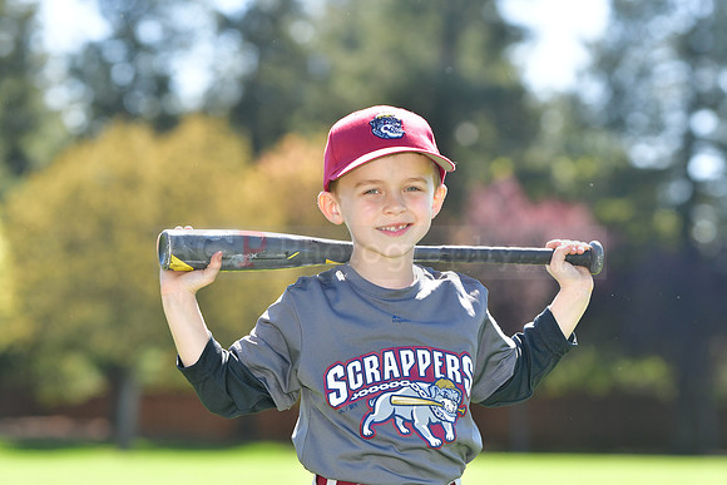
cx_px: 364
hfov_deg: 11.4
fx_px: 3636
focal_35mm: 180
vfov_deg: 7.6
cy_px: 242
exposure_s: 1/1000
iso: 400
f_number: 4.5
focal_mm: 120
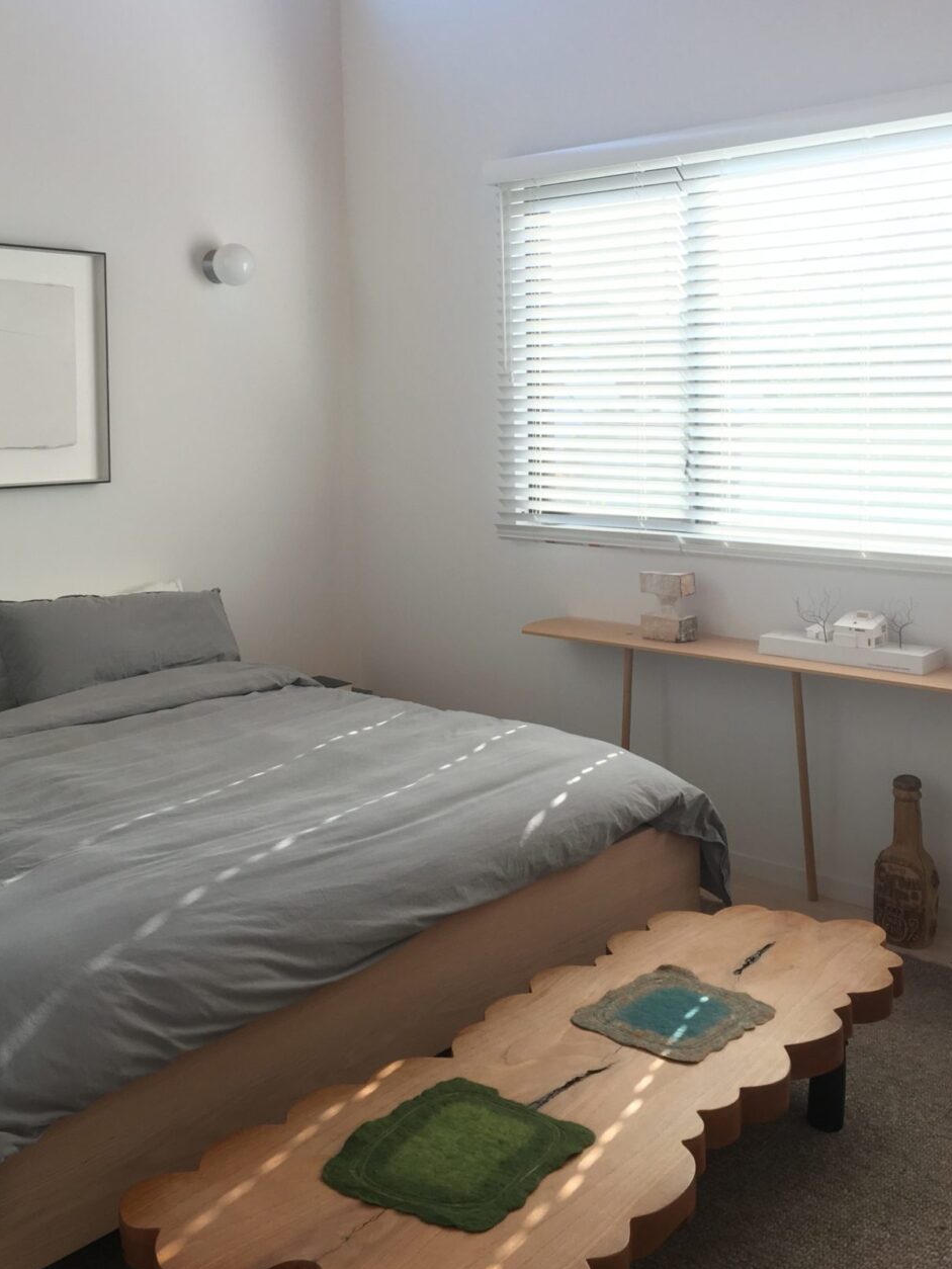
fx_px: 1356
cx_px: 493
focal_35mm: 37
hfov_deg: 38.7
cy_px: 510
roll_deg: +1.6
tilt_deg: -4.3
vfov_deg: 49.8
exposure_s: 1/60
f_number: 2.2
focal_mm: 4.15
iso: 25
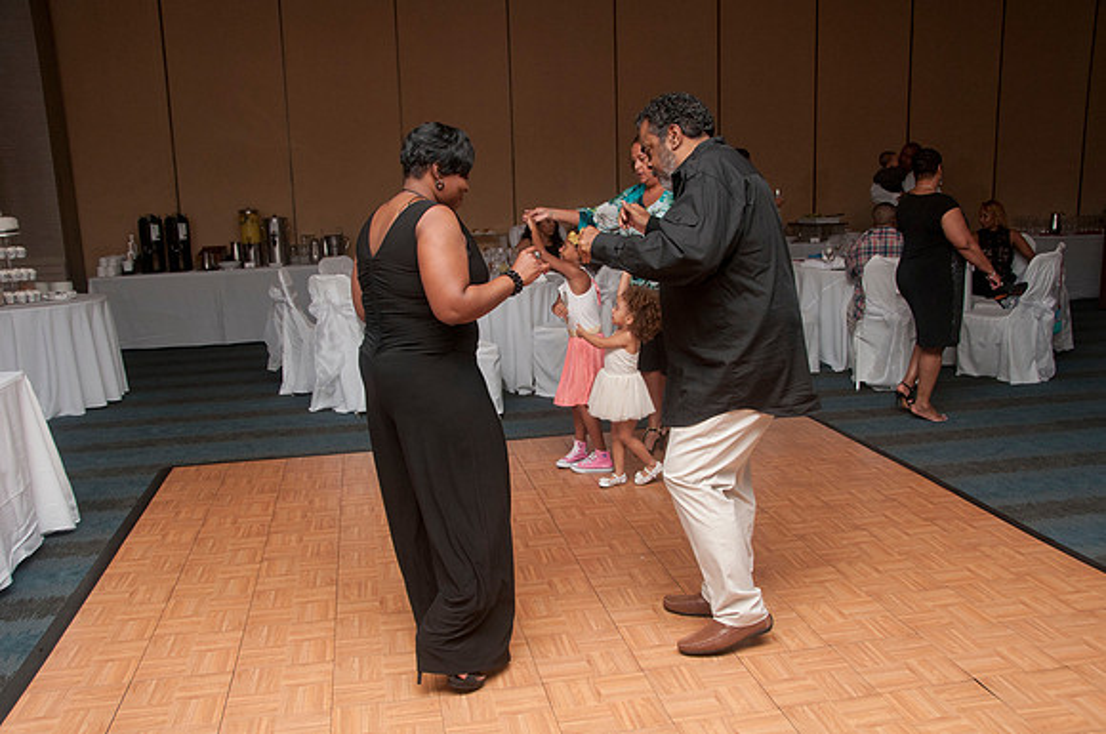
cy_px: 367
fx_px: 920
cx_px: 553
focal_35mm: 30
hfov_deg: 62.0
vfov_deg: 43.5
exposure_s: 1/125
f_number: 5.6
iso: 400
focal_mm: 20
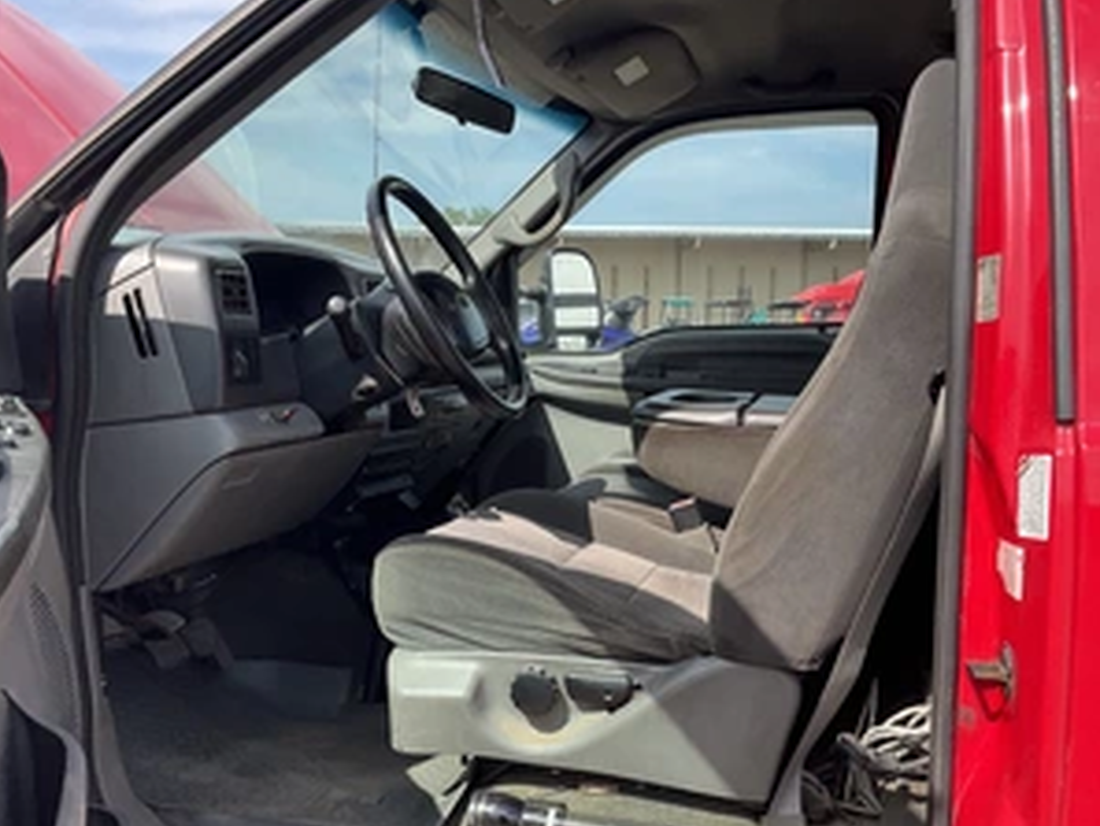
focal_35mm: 39
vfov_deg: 36.7
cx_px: 544
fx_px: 1240
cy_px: 500
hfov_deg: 47.8
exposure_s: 1/666
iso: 25
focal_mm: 3
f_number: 1.8
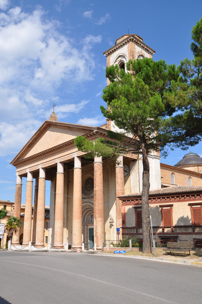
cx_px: 101
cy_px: 152
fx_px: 266
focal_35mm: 32
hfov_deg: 41.6
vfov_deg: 59.6
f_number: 10
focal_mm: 21
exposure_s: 1/400
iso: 200
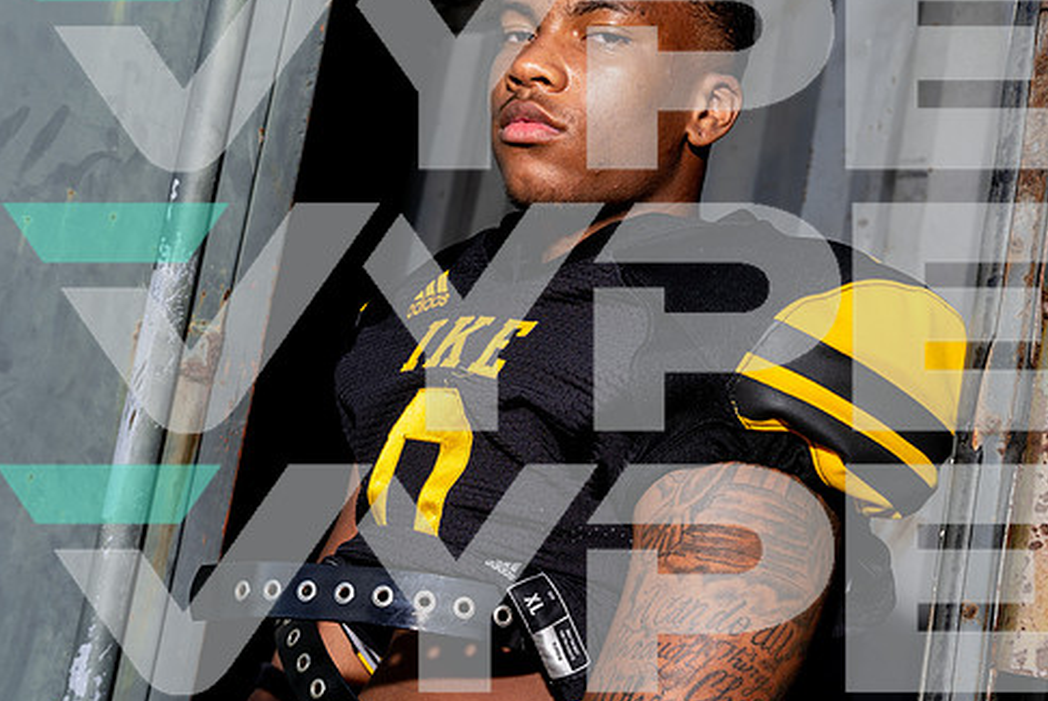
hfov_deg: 32.3
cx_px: 552
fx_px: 1806
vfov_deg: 21.9
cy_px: 318
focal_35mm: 62
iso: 100
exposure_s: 1/125
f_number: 8
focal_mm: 52
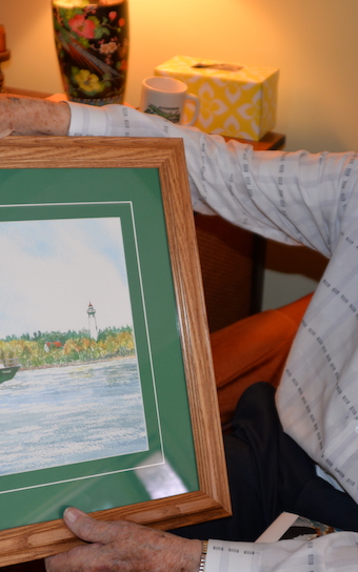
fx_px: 702
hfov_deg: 28.6
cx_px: 178
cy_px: 343
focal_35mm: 45
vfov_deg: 44.1
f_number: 2.8
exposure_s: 1/125
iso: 400
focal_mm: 24
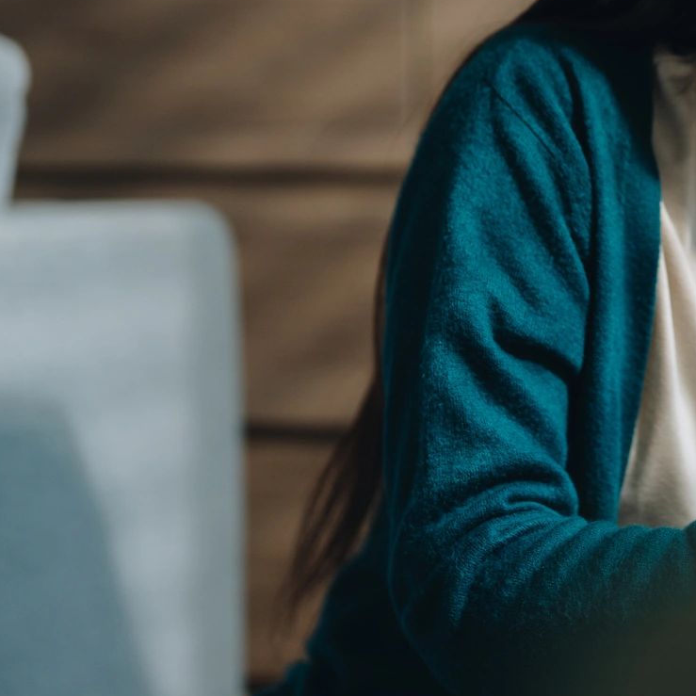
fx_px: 2775
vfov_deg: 14.2
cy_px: 109
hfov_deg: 13.8
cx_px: 874
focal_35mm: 122
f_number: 1.4
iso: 200
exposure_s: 1/1600
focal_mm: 50
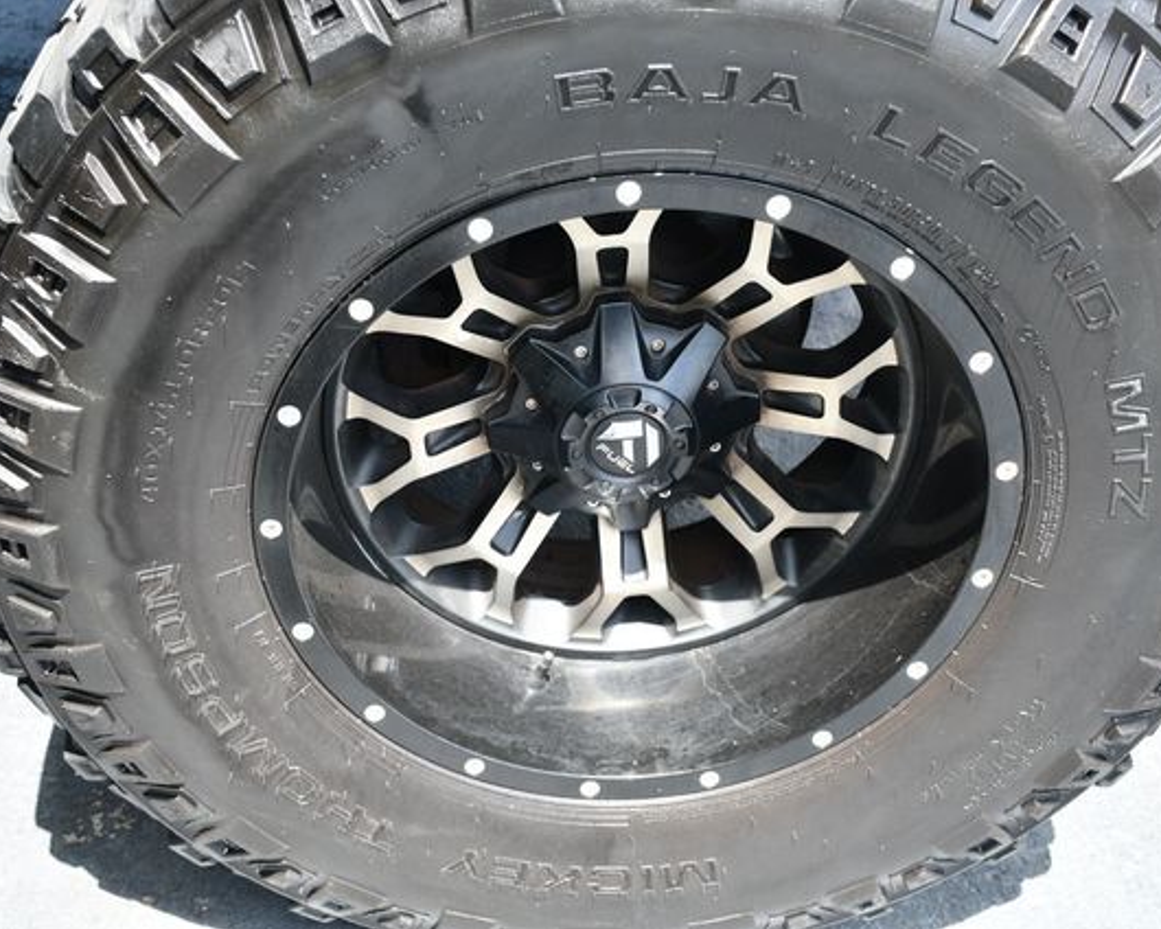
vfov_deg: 29.7
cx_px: 561
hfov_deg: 36.7
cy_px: 464
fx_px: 1752
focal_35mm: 51
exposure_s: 1/250
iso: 360
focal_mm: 30
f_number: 5.6
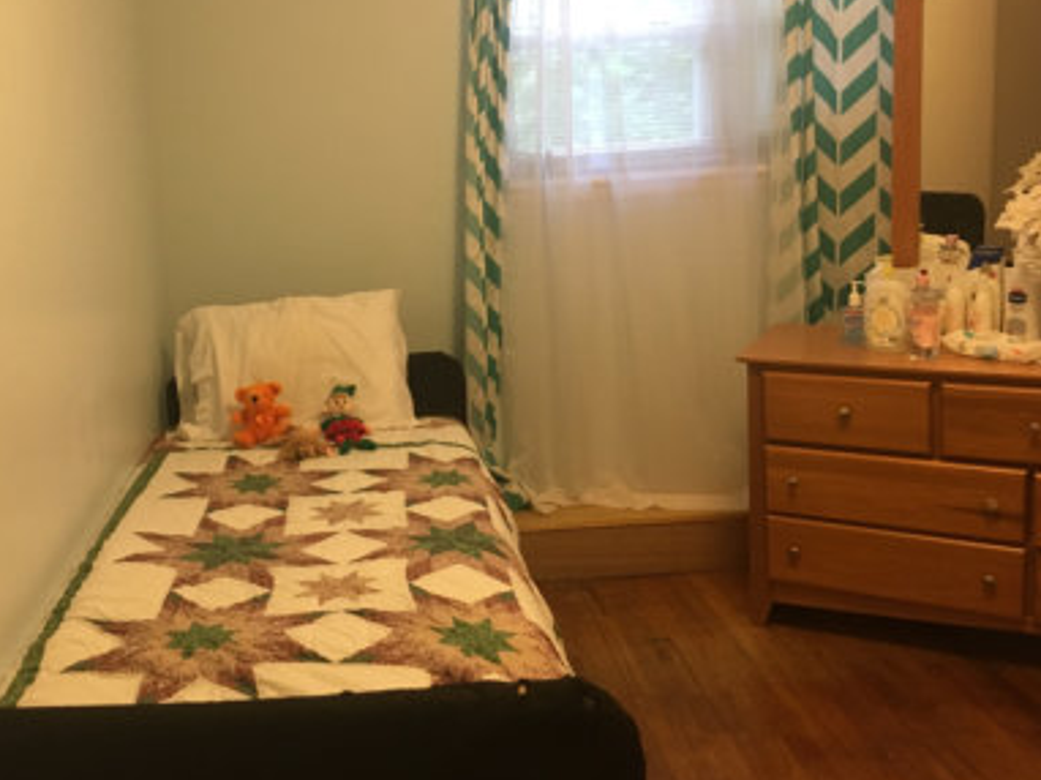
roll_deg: +3.4
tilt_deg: -9.4
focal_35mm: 38
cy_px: 299
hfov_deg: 48.4
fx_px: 1142
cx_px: 371
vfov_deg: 37.5
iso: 125
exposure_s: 1/30
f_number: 2.2
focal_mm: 4.15
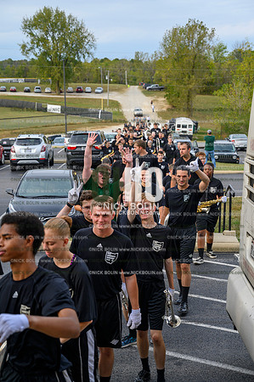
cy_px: 191
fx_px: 594
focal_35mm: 56
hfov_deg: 24.1
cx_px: 127
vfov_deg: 35.7
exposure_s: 1/800
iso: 200
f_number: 4.5
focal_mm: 56
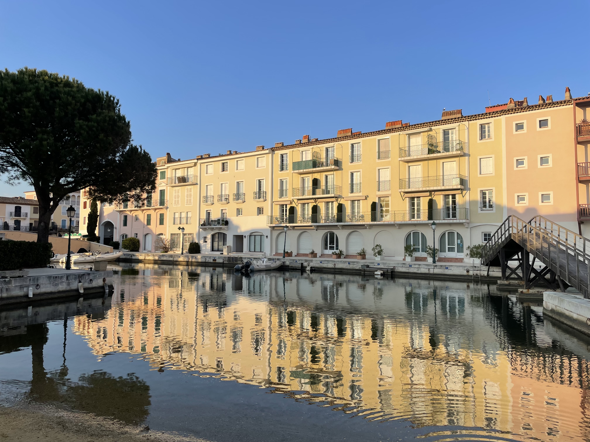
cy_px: 221
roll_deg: -0.2
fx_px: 443
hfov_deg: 67.3
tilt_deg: +3.0
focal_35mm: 26
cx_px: 295
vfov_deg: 53.1
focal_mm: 4.2
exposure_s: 1/2174
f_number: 1.6
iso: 32
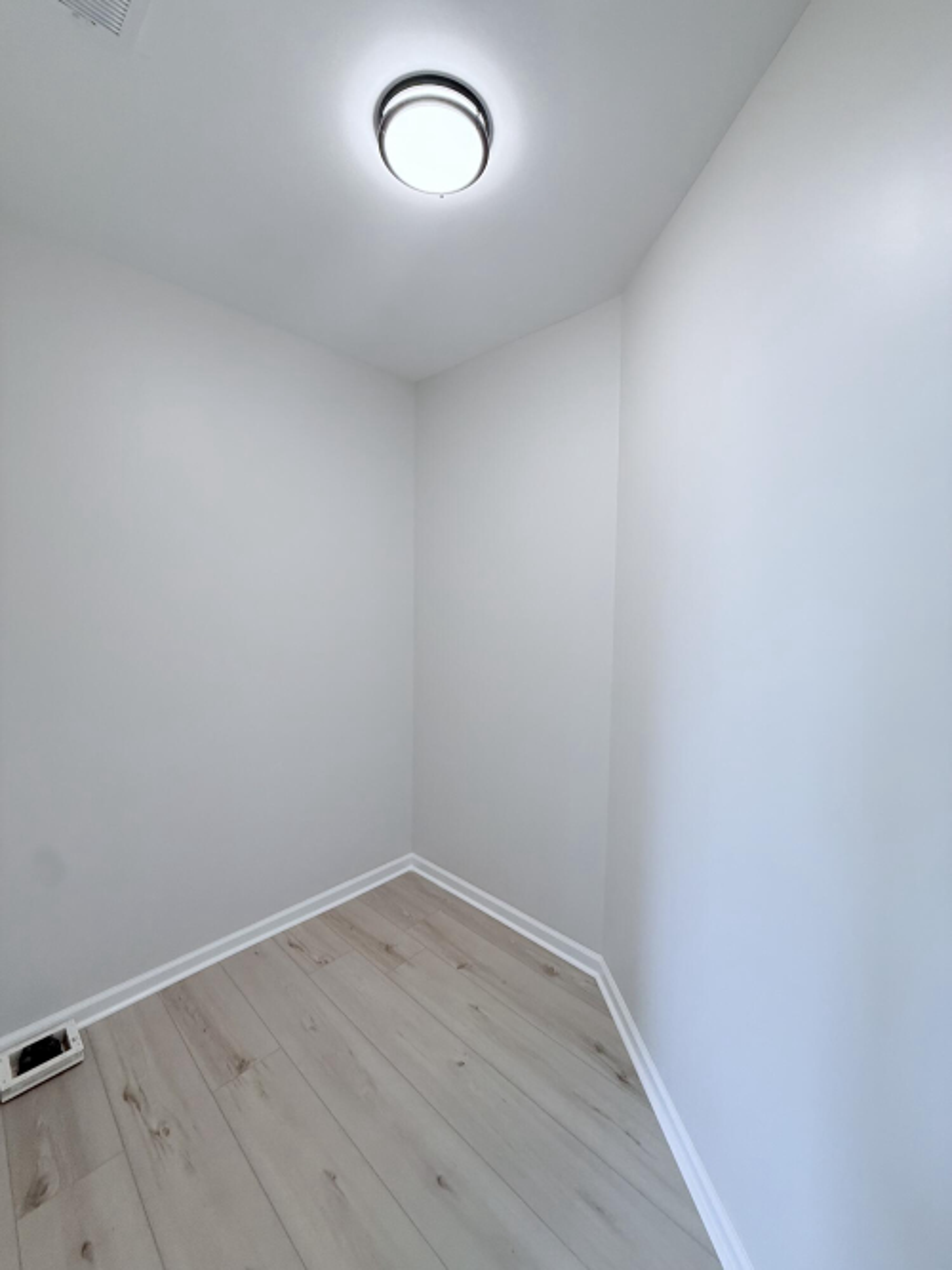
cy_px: 635
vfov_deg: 102.1
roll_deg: -1.3
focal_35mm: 14
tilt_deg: -2.9
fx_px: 514
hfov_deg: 85.7
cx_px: 476
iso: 200
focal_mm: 2.22
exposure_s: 1/120
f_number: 2.2
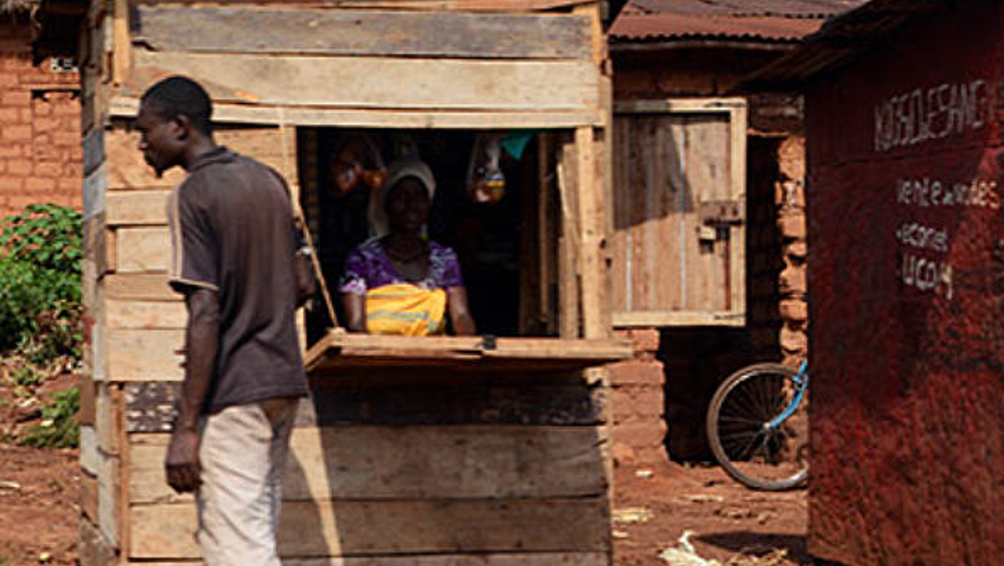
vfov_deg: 15.3
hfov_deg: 26.6
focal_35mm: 79
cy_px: 241
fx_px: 2104
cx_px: 721
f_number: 7.1
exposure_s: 1/1000
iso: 320
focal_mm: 45
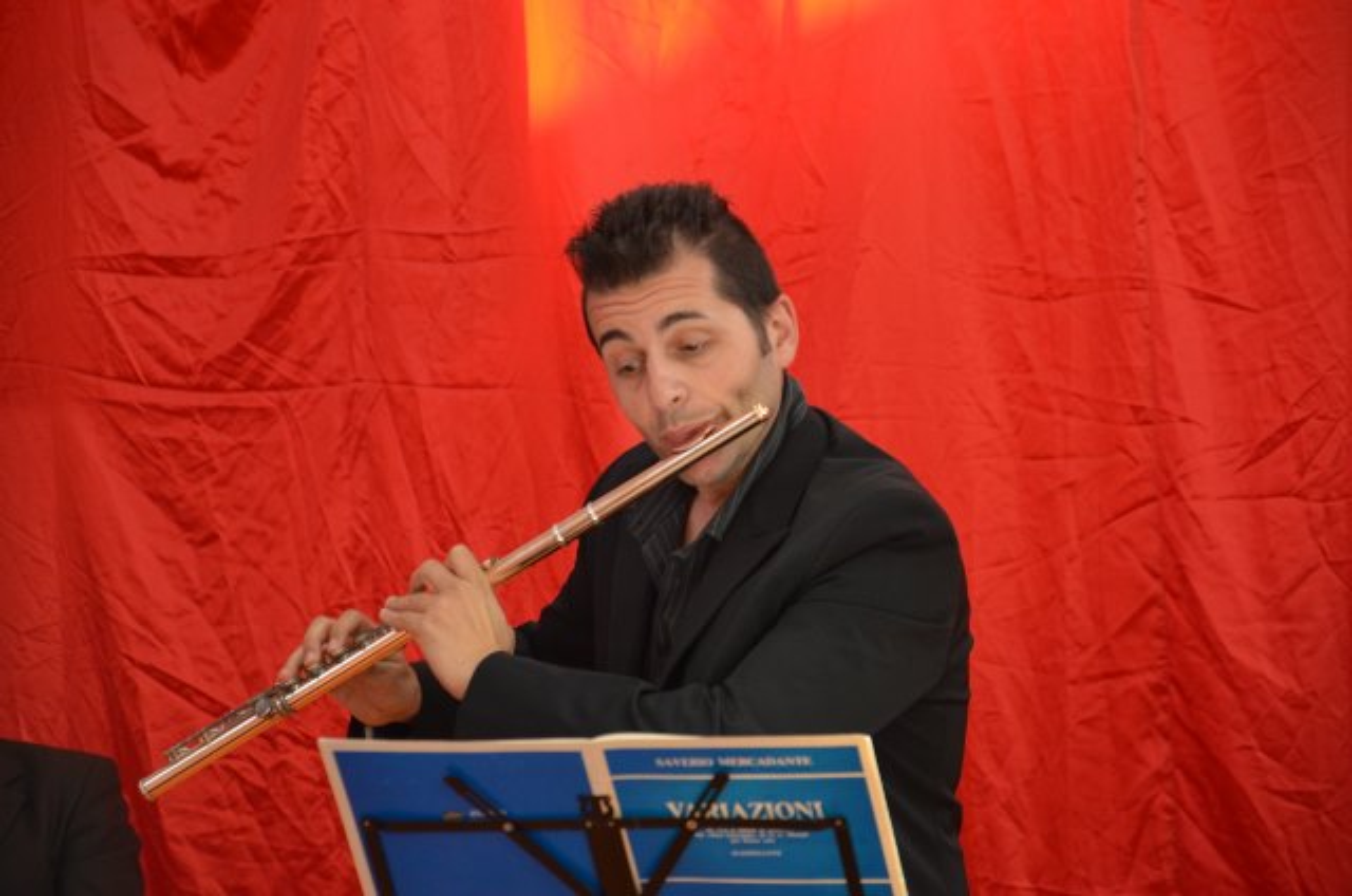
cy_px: 448
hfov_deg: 13.1
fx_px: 5903
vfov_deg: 8.7
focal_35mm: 158
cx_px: 676
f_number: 5.6
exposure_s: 1/60
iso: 1100
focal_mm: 105
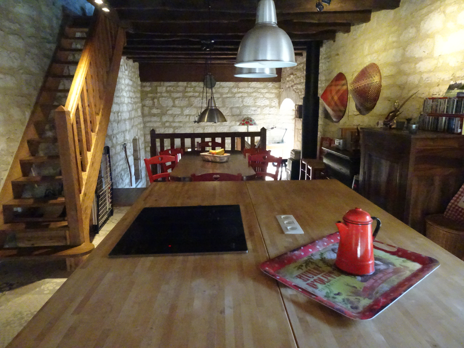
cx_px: 232
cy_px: 174
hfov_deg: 71.6
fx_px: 322
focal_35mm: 24
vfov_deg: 56.8
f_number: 3.5
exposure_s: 1/200
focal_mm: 4.1
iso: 3200
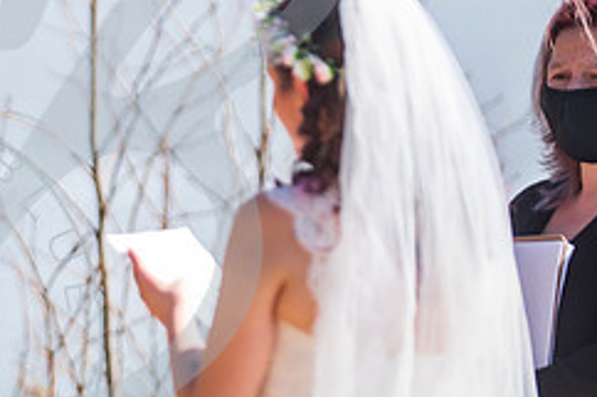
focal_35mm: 336
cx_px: -27
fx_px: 5568
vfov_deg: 4.1
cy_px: 134
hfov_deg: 6.1
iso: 100
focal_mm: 140
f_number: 2.8
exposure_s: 1/800
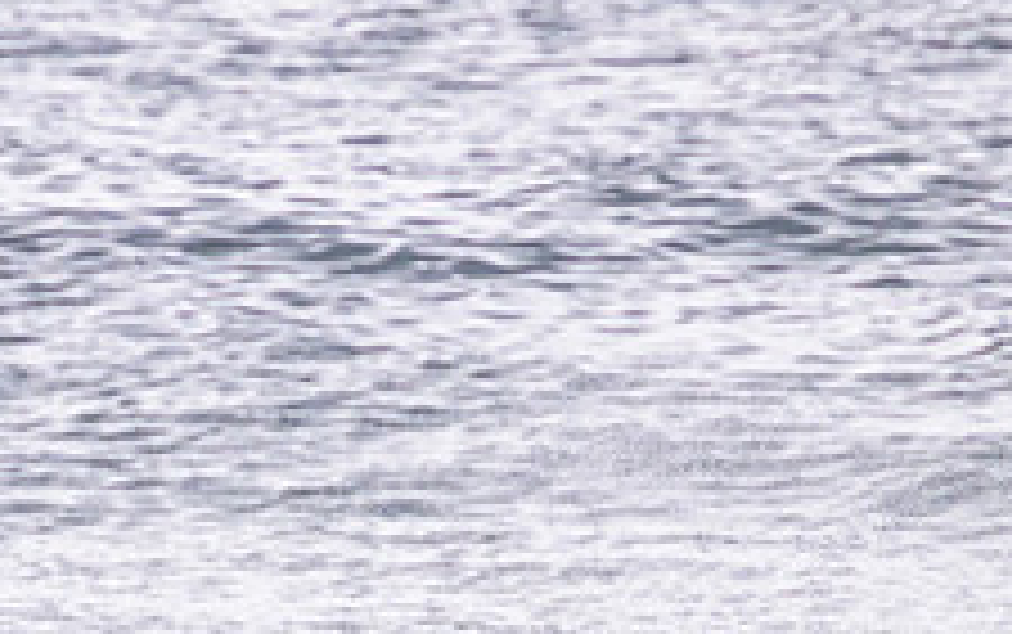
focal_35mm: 2104
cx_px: 180
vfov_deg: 0.6
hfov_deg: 1.0
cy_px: 857
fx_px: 58072
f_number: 11
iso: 3200
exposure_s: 1/2000
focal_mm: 800
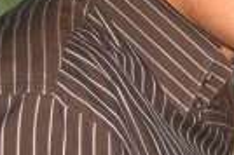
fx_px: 1149
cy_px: -10
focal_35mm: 177
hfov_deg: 11.2
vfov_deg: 7.7
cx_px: 330
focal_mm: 7.9
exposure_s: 1/60
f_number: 2.8
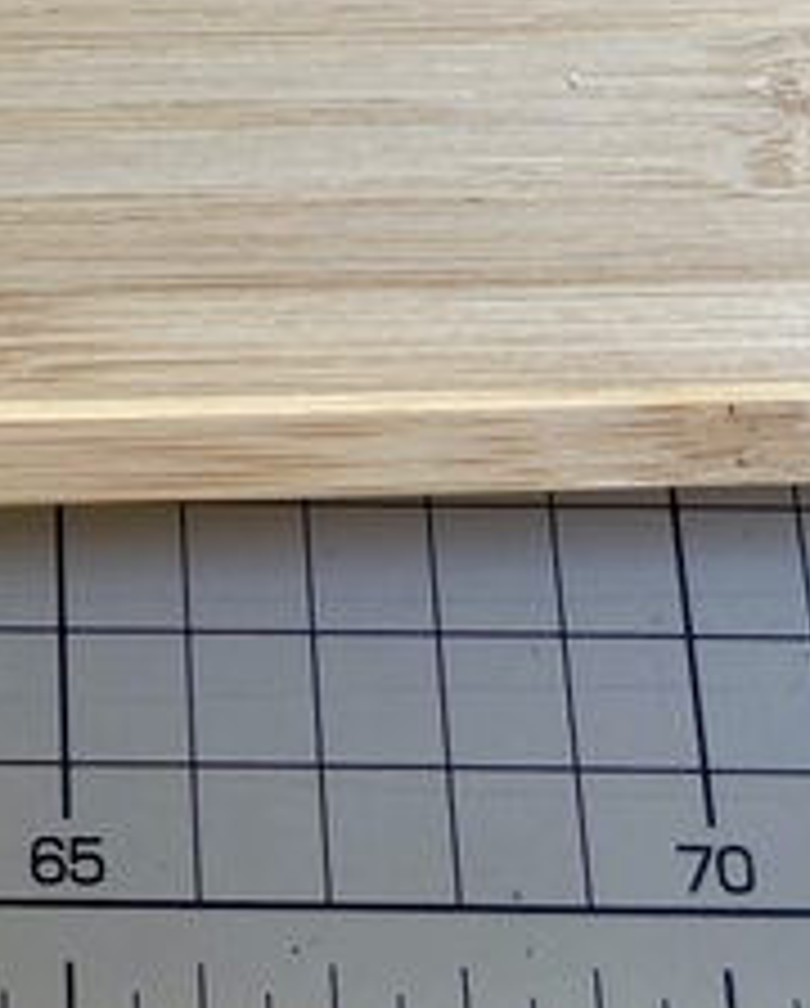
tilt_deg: -65.2
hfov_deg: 16.9
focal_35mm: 87
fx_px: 2600
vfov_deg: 20.1
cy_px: -315
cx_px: -158
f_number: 1.6
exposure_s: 1/164
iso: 32
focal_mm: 5.1
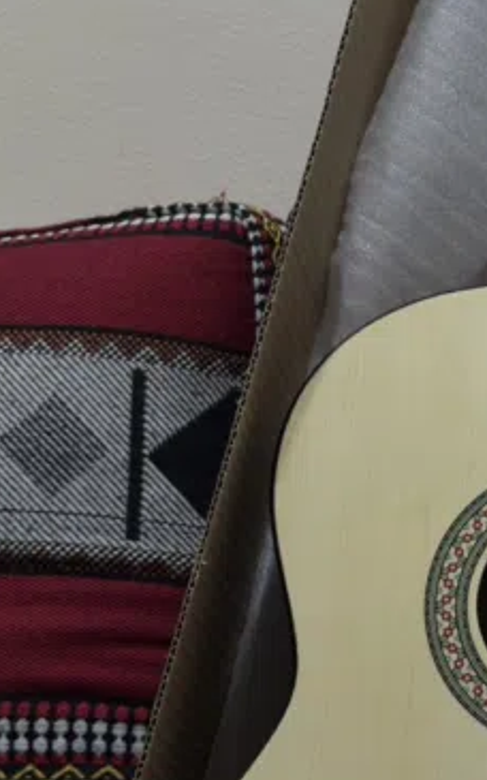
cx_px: 630
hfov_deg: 18.6
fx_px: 1381
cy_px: 453
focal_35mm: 65
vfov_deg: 31.5
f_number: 1.78
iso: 100
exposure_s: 1/50
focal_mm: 6.76
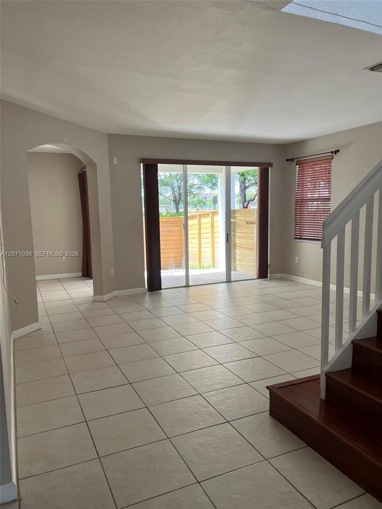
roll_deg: +0.7
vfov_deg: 67.3
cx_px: 191
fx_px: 383
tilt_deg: -7.5
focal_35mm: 26
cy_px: 254
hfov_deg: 53.1
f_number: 1.5
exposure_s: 1/146
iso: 64
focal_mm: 5.7
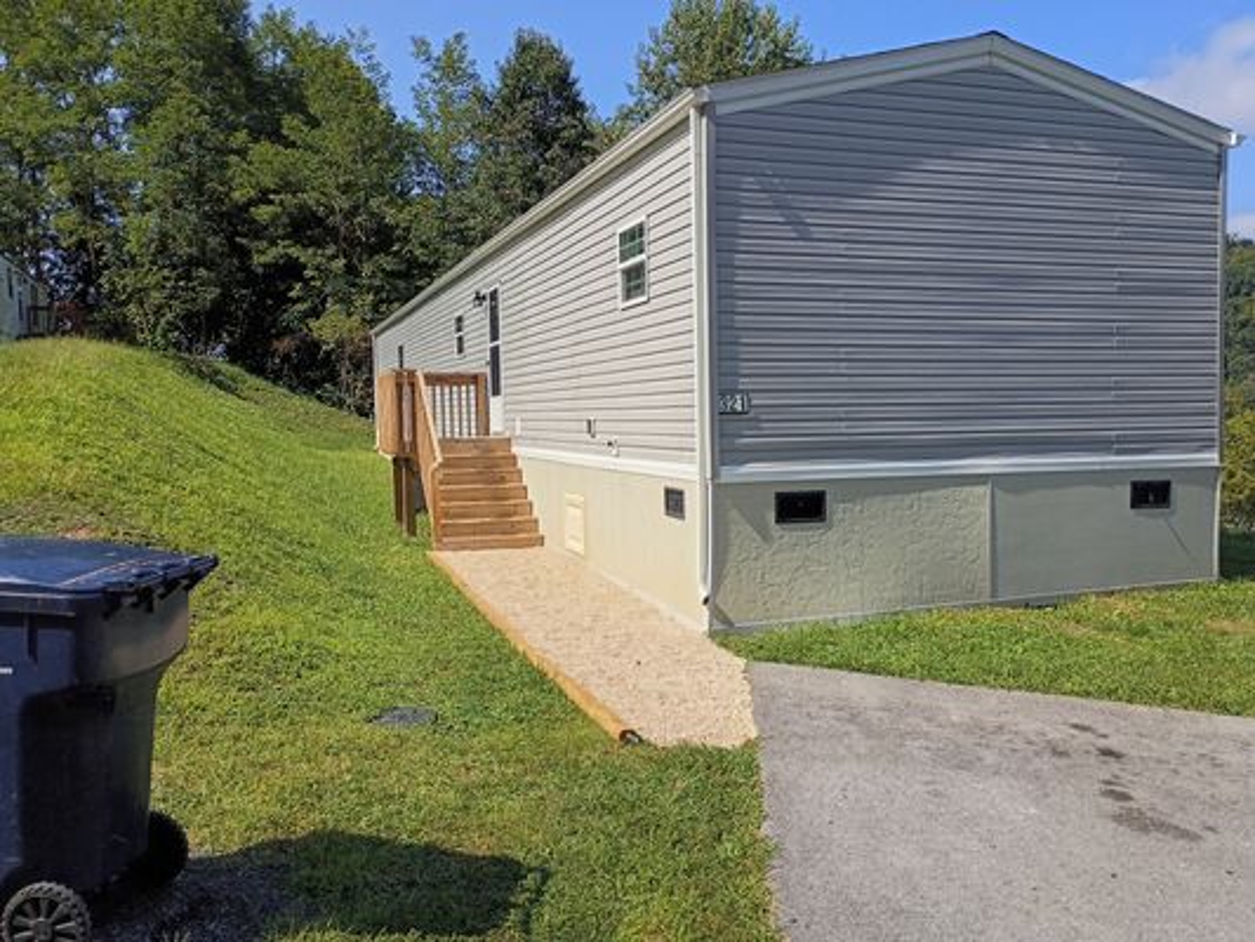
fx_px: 1052
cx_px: 628
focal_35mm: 29
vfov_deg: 48.2
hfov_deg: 61.6
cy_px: 471
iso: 104
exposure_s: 1/1401
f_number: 1.8
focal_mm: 4.27
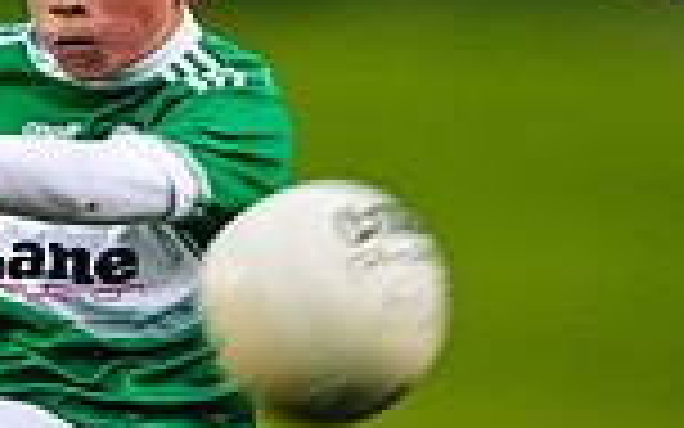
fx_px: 39519
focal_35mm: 2120
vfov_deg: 0.6
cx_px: -15
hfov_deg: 1.0
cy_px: 170
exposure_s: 1/640
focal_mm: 400
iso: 3200
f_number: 2.8
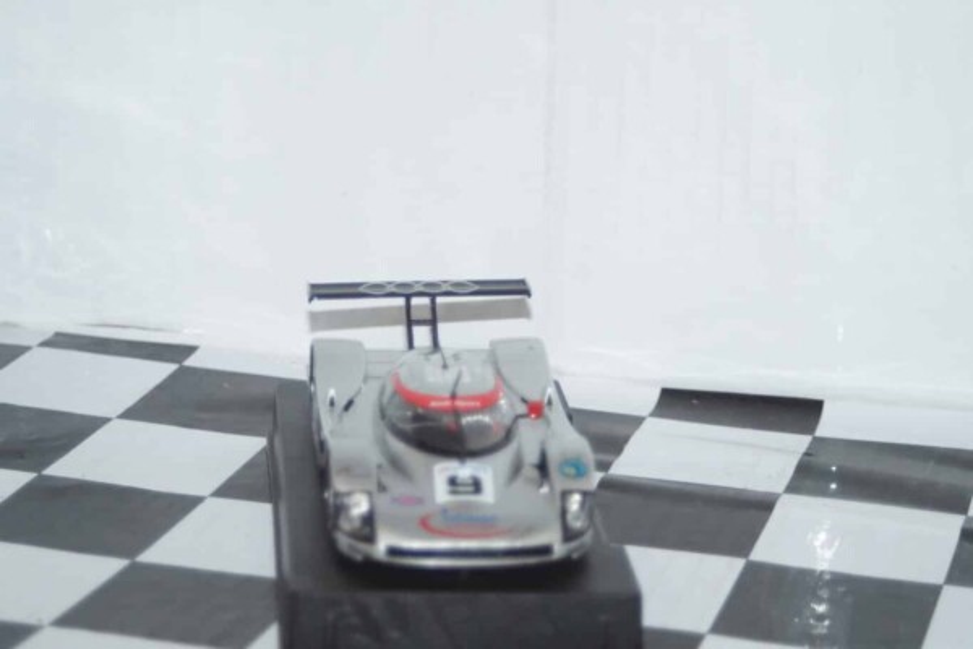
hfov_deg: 22.6
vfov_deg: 15.2
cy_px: 324
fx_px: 2432
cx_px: 486
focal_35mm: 90
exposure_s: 1/125
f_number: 5.6
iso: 800
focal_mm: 60
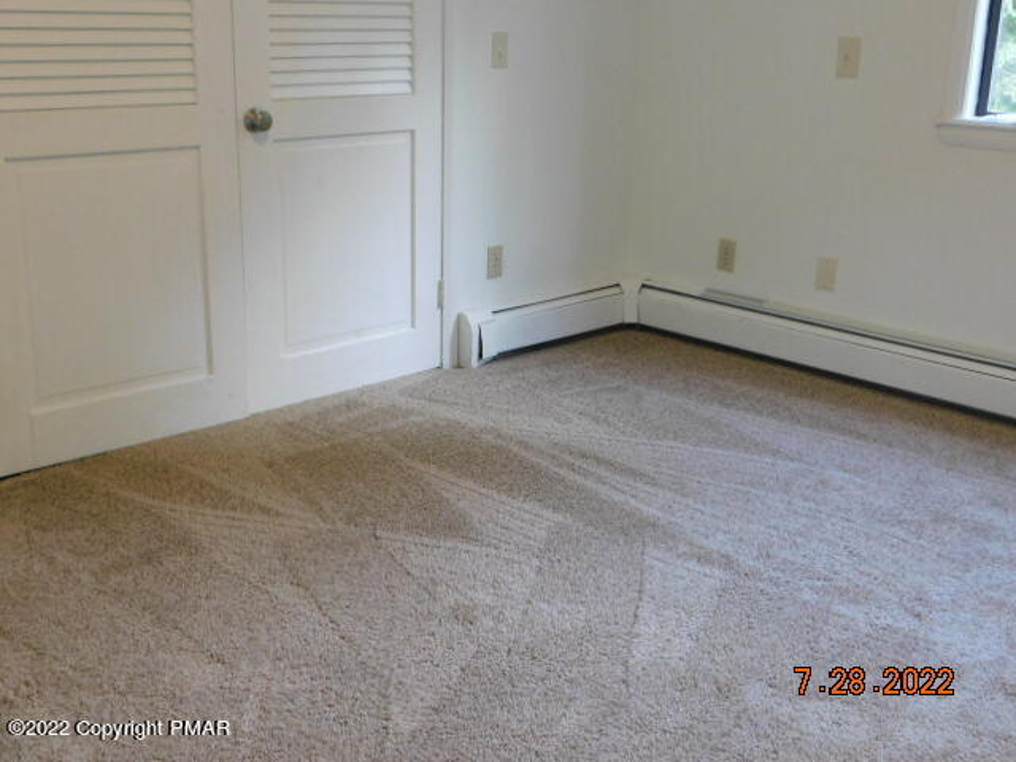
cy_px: 381
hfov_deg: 46.8
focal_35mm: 40
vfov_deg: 36.0
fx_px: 1174
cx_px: 508
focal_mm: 7.1
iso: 320
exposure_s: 1/30
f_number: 3.6
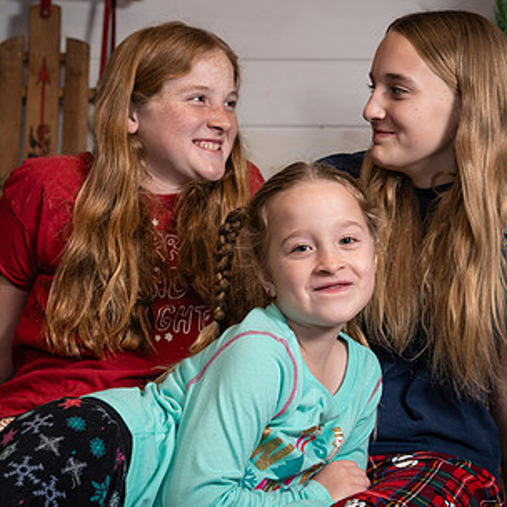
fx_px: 1342
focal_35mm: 81
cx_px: 241
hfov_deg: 21.4
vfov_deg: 21.4
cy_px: 236
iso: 160
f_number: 5
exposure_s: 1/250
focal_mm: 47
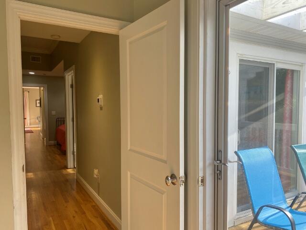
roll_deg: +0.0
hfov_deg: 67.3
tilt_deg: -2.9
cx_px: 153
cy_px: 115
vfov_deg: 53.1
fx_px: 230
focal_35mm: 26
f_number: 1.8
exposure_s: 1/144
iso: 32
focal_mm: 4.25
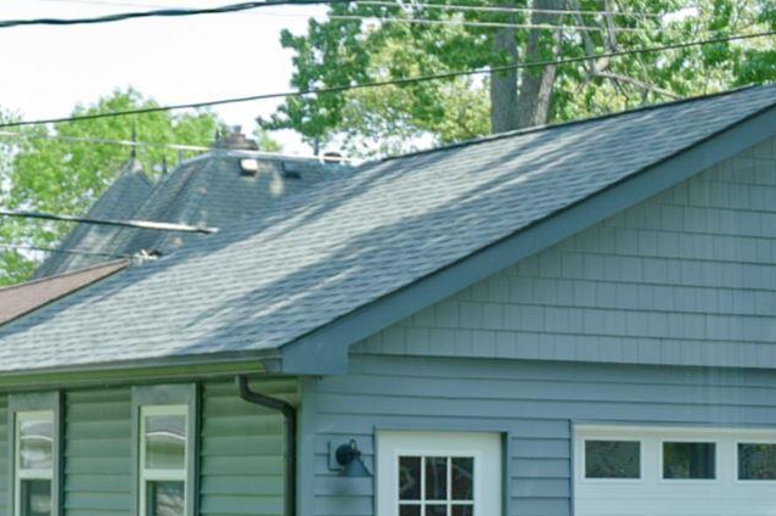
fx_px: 2799
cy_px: 497
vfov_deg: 10.5
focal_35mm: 130
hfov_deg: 14.6
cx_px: 1199
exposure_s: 1/125
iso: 200
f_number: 5.6
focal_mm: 18
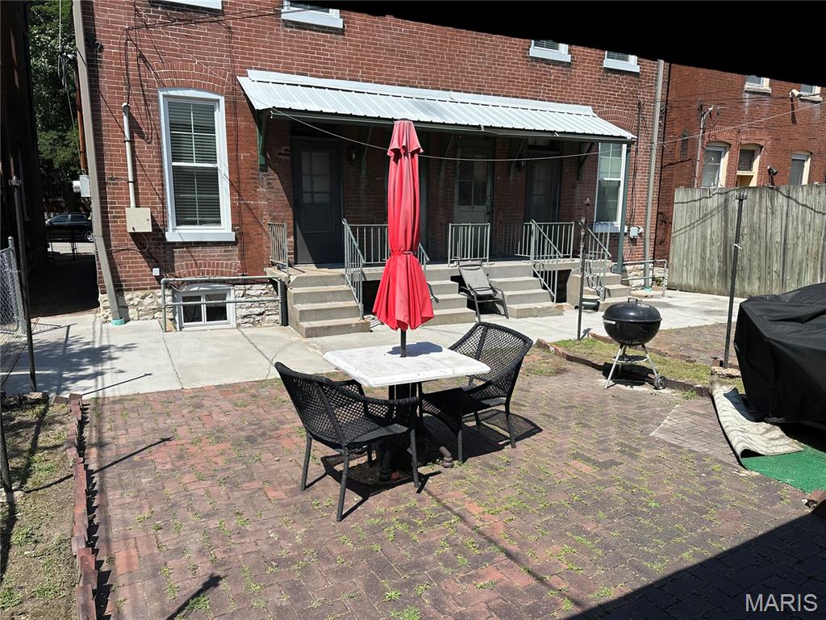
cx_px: 413
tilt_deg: -11.8
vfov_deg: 56.8
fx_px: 573
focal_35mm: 24
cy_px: 310
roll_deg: -2.1
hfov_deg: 71.6
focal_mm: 6.86
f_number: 1.78
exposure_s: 1/4348
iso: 80
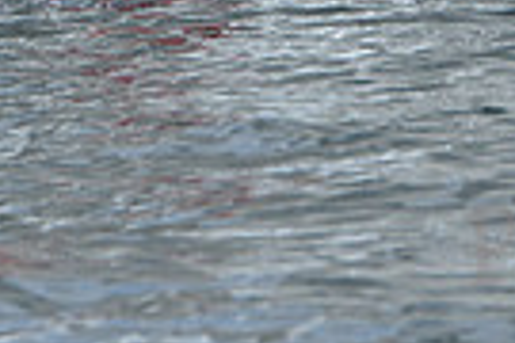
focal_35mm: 862
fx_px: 12330
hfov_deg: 2.4
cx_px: 271
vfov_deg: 1.6
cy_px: -345
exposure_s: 1/800
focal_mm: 200
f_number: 9
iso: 250
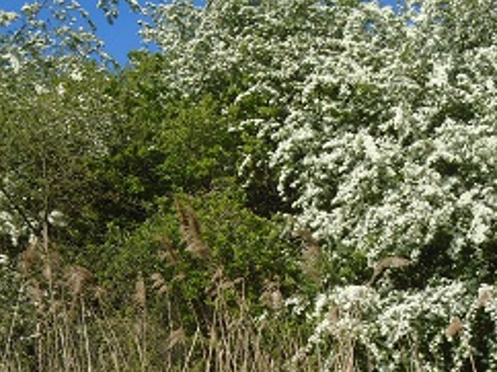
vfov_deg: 19.1
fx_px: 1104
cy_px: 227
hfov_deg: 25.4
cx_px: 261
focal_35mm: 77
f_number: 4.5
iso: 100
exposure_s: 1/640
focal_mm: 8.7
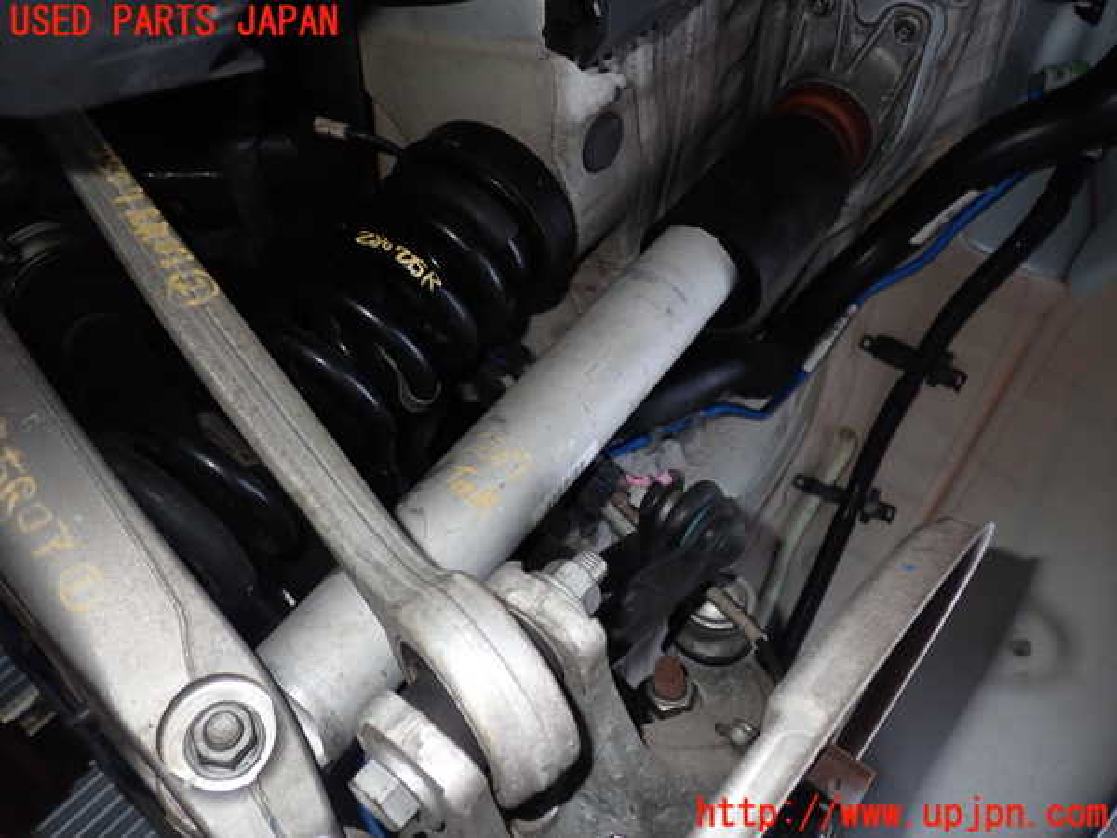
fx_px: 968
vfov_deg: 46.8
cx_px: 558
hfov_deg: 60.0
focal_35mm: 30
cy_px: 419
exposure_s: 1/30
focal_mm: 5.4
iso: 200
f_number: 6.3
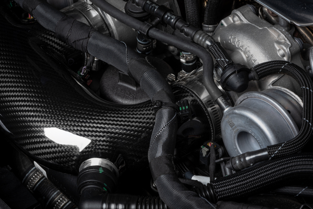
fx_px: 913
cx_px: 156
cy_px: 104
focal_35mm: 105
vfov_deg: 13.1
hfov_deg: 19.4
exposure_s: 1/125
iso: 250
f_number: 22
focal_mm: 105
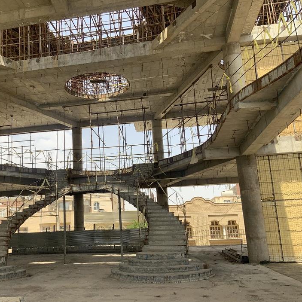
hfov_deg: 46.4
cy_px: 153
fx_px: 345
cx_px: 99
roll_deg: +2.3
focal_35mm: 35
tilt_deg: +12.0
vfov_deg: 47.2
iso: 16
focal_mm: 3
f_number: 1.8
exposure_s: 1/898
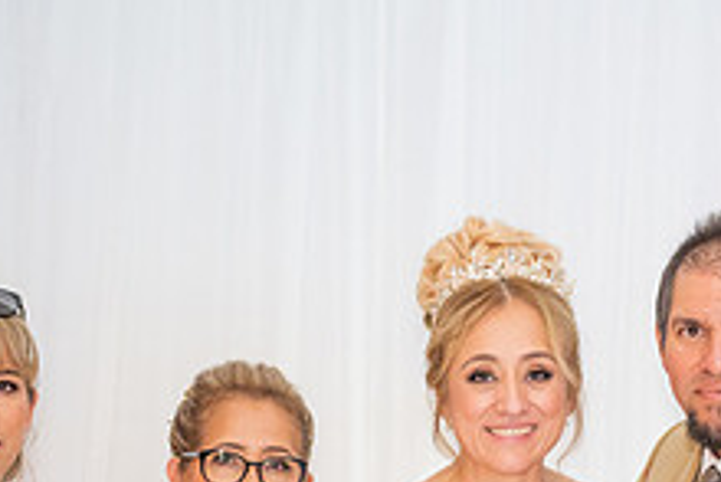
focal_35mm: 145
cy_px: 598
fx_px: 2906
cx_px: 508
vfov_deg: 9.3
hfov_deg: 14.1
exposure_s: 1/125
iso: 1000
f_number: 2.8
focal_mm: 55
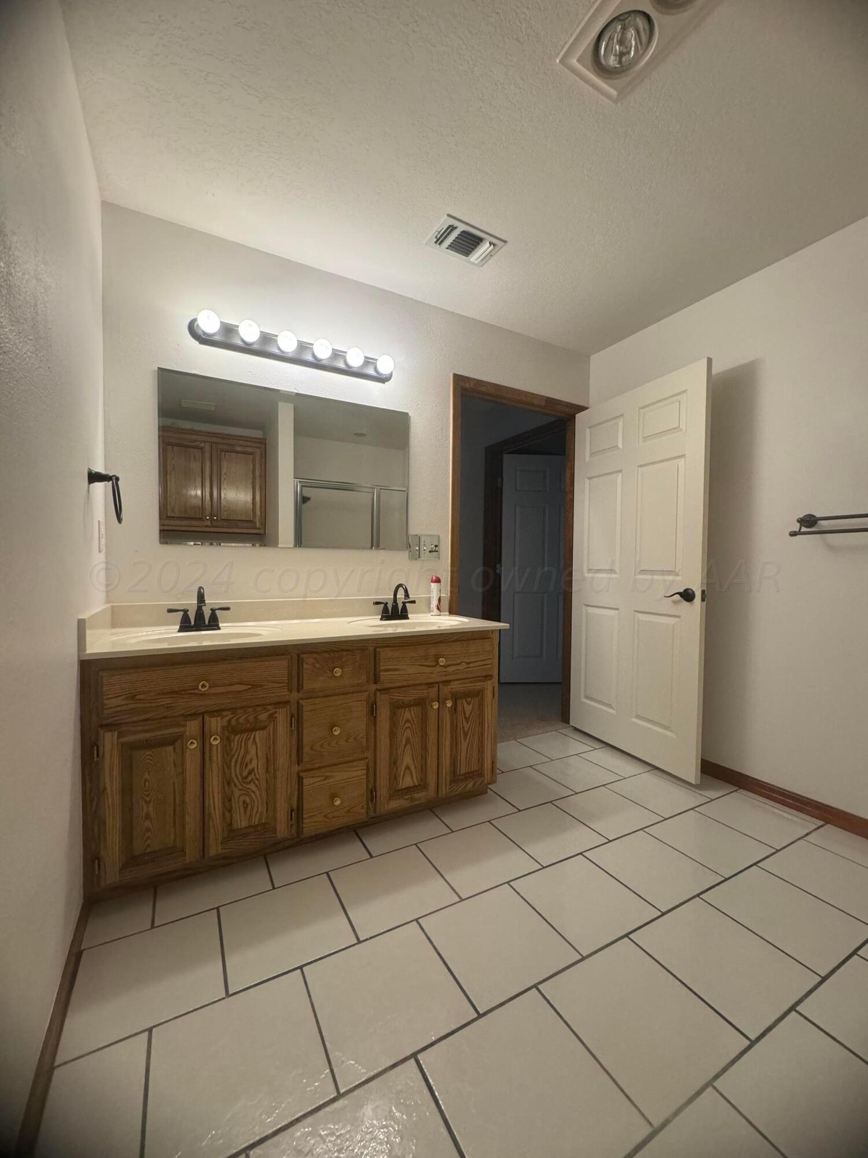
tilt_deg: -1.7
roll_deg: -0.2
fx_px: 468
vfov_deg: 102.1
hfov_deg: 85.7
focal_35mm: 14
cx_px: 434
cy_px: 579
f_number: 2.2
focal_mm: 2.22
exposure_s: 1/120
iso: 320
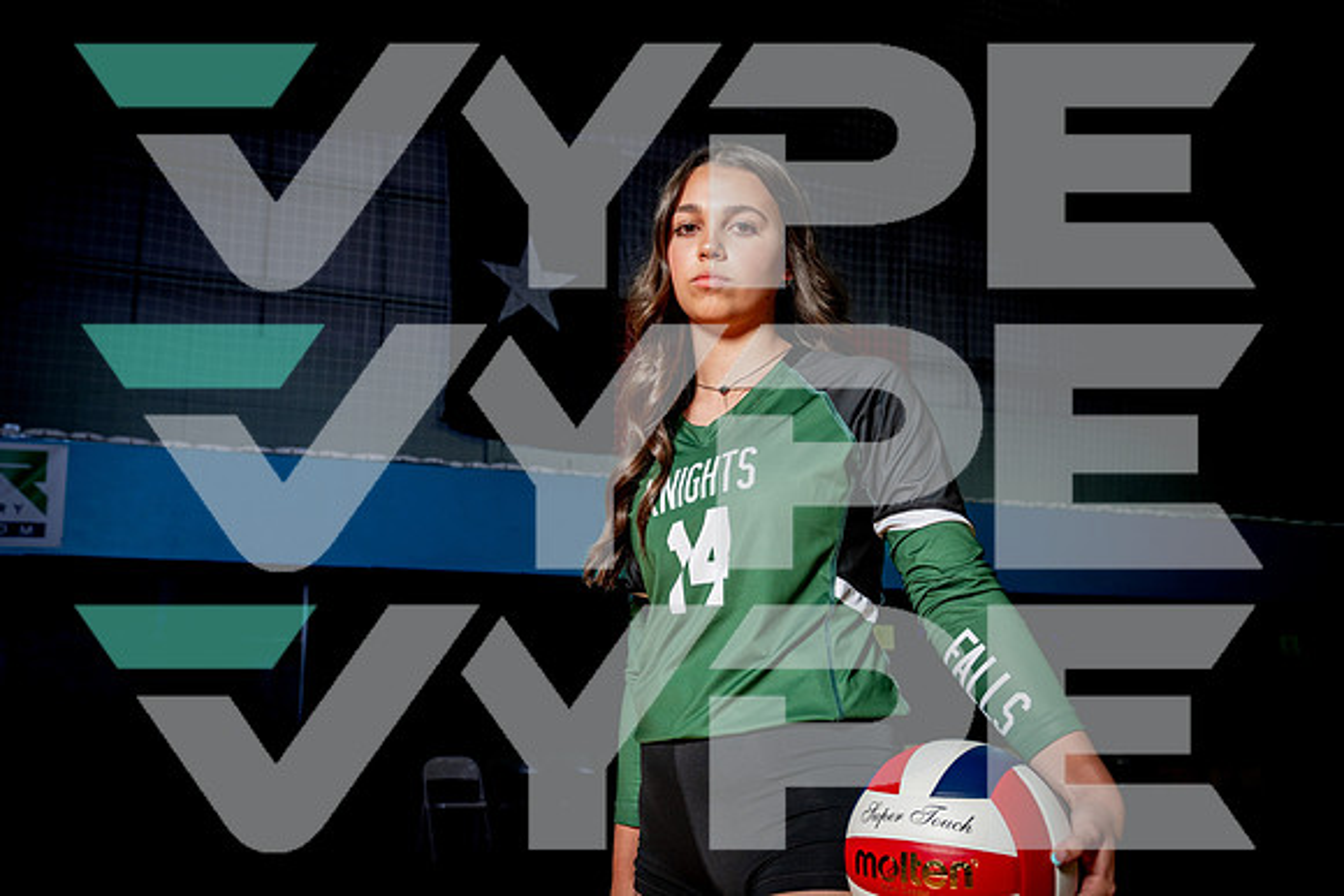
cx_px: 672
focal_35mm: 34
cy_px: 448
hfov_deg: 55.8
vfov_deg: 38.9
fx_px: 1269
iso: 250
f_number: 5.6
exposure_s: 1/200
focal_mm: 33
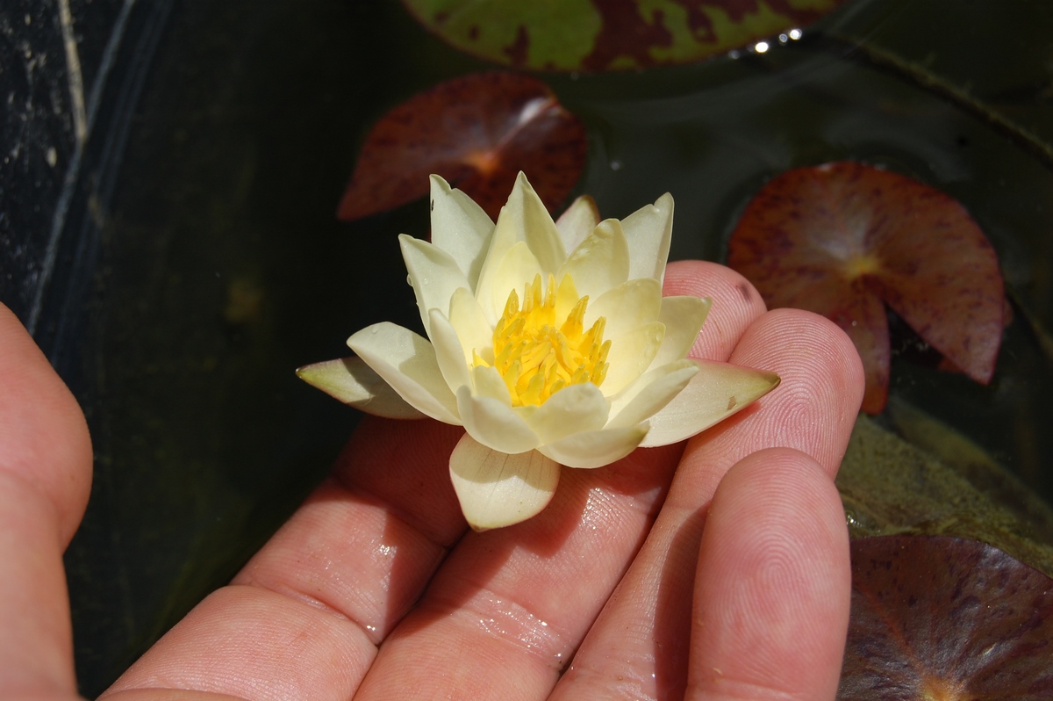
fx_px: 2411
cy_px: 350
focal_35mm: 82
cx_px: 526
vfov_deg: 16.5
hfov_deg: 24.6
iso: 200
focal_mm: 55
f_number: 11
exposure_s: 1/500
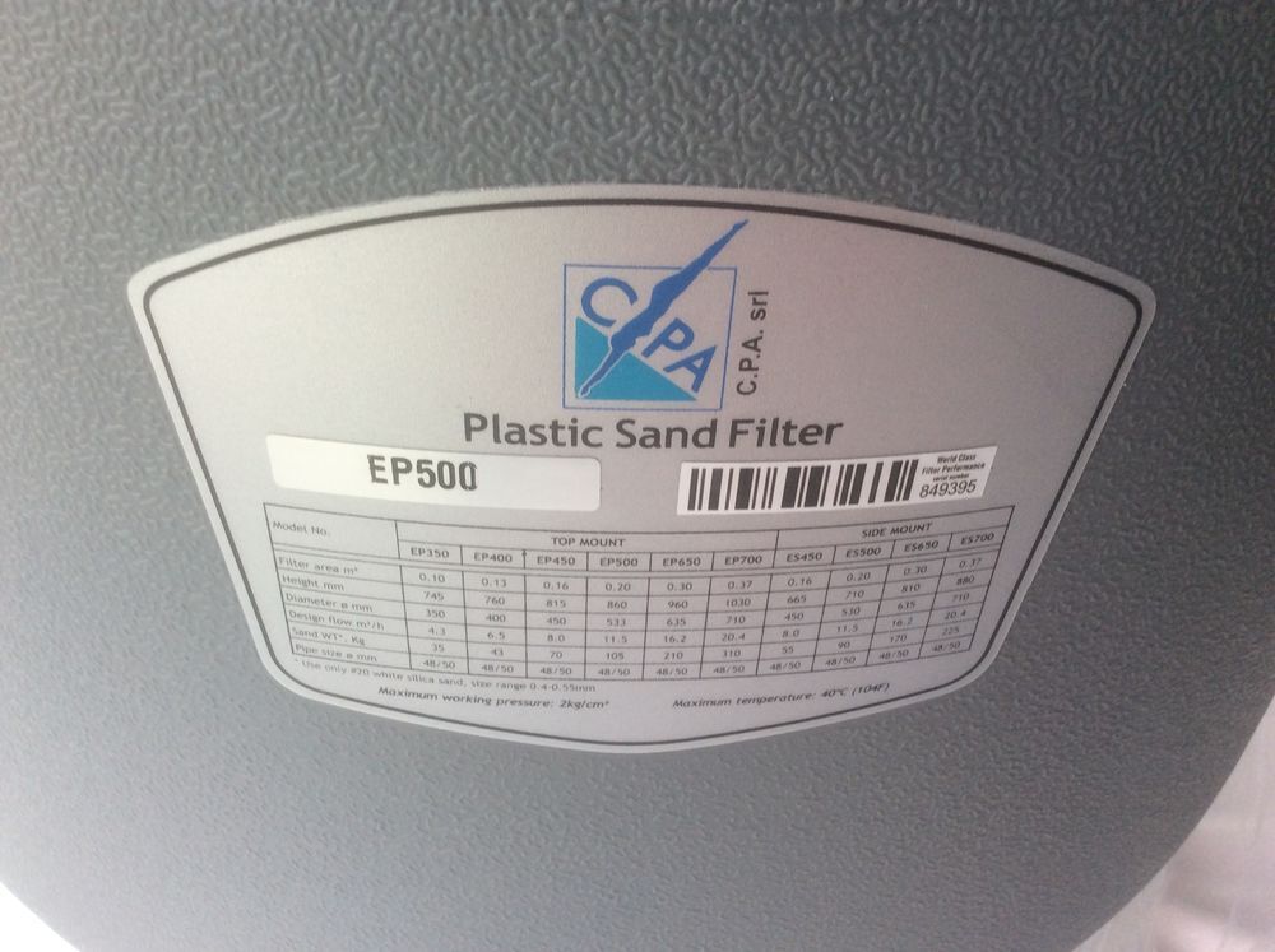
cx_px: 638
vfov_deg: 44.1
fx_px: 1177
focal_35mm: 32
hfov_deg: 56.9
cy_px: 476
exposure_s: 1/106
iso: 32
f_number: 2.4
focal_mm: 3.3
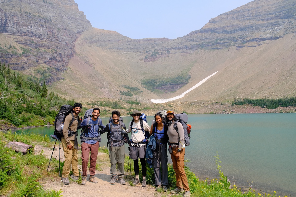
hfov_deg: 58.7
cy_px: 98
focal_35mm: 32
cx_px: 148
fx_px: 263
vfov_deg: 41.1
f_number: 4
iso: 400
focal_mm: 21
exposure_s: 1/2200
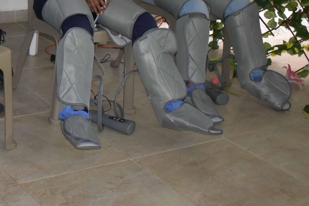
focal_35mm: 81
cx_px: -23
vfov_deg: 16.5
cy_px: -1
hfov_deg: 23.6
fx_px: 695
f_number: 4
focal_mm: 24
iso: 1400
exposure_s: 1/30
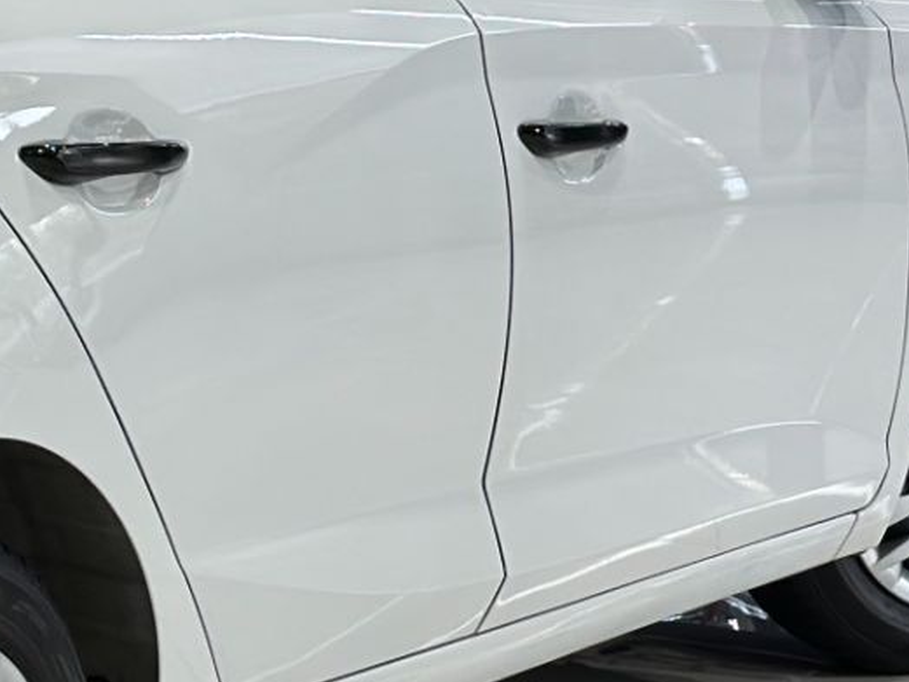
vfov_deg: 8.4
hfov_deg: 10.9
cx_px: -267
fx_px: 4649
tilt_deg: -9.4
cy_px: 347
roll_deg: -0.2
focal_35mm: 177
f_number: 1.78
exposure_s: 1/128
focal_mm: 6.86
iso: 64
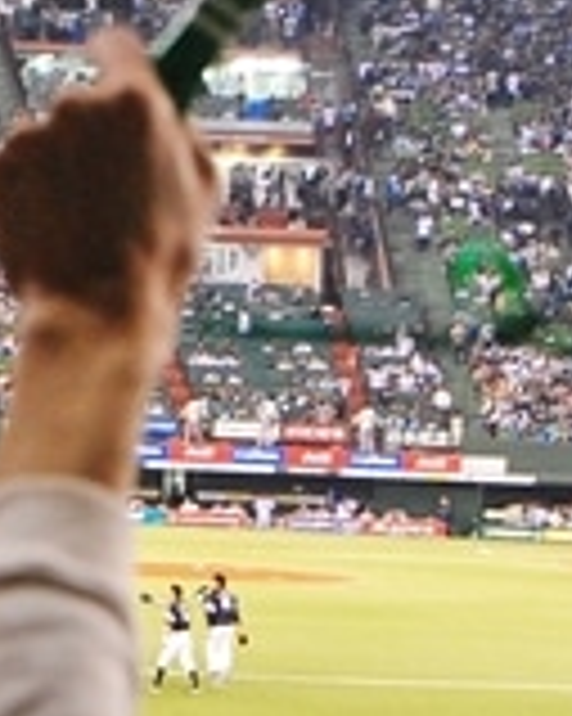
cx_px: -198
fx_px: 4512
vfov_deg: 9.1
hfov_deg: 7.2
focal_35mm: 213
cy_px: 320
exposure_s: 1/80
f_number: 4
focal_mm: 30
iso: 800
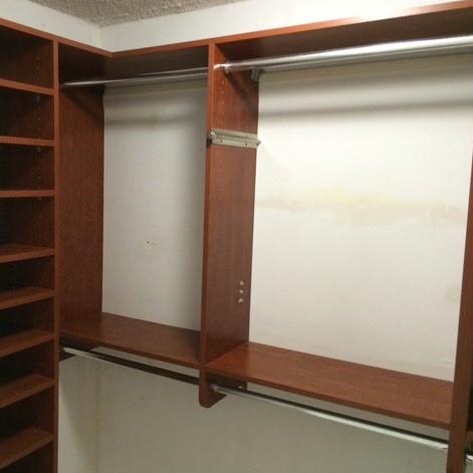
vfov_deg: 46.0
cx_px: 161
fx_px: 557
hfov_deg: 45.4
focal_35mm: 36
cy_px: 240
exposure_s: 1/20
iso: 320
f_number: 2.2
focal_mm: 4.12
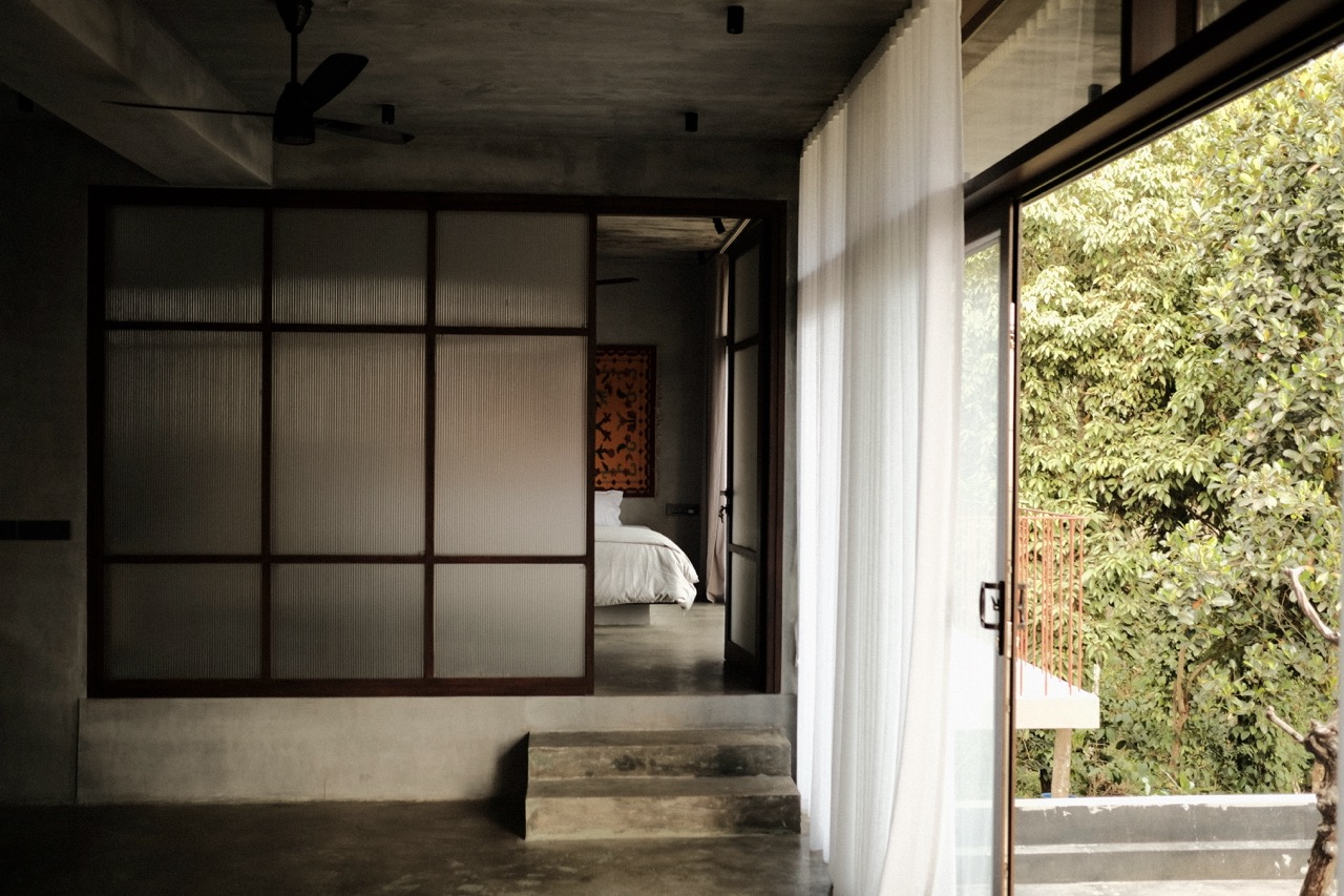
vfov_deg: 37.8
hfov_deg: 54.4
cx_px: 672
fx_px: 1306
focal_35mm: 35
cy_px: 448
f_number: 2.5
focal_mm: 23
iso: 200
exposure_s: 1/125
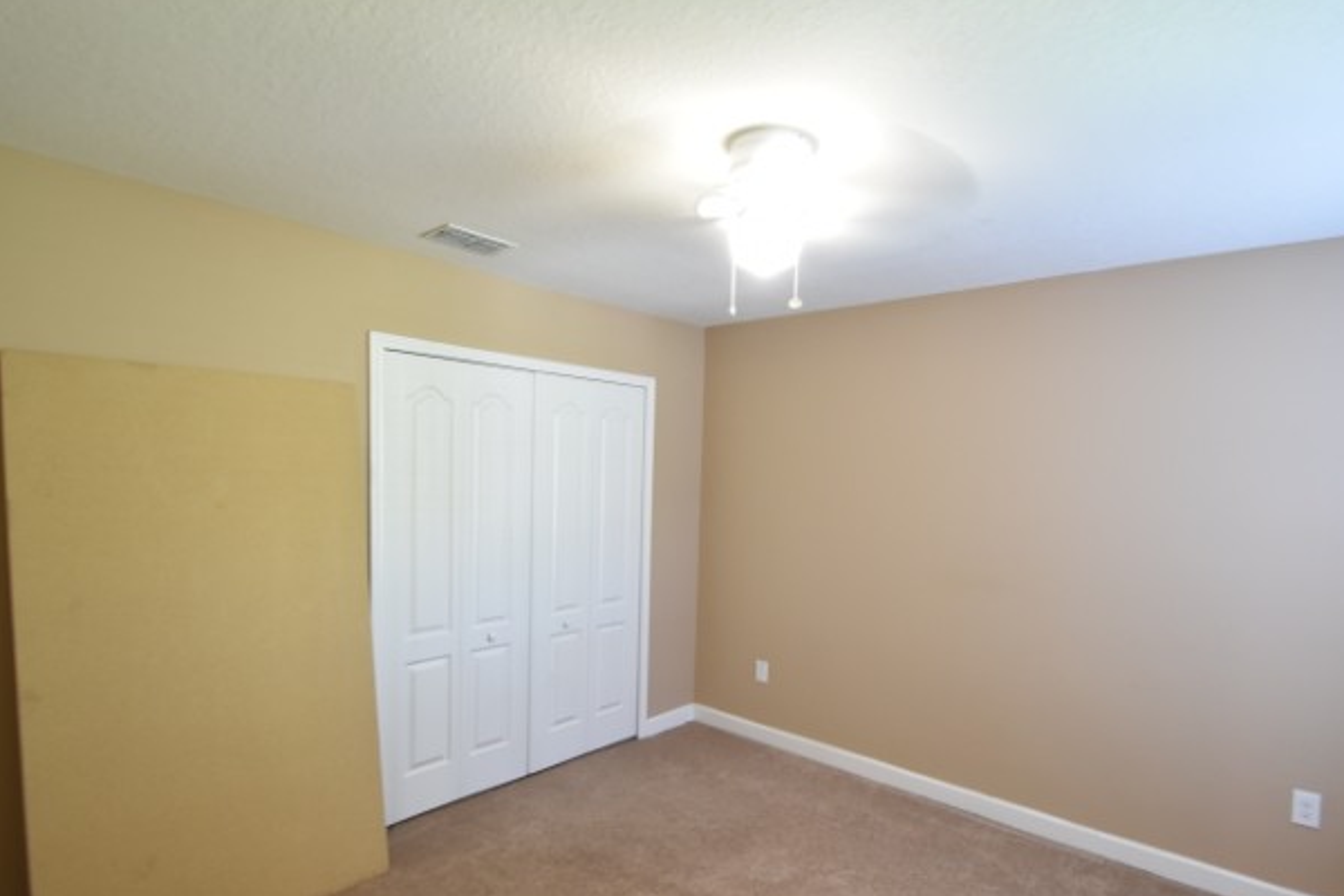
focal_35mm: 18
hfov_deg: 89.9
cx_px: 712
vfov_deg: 67.1
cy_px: 508
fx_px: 672
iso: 800
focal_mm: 10
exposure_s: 1/15
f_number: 3.5
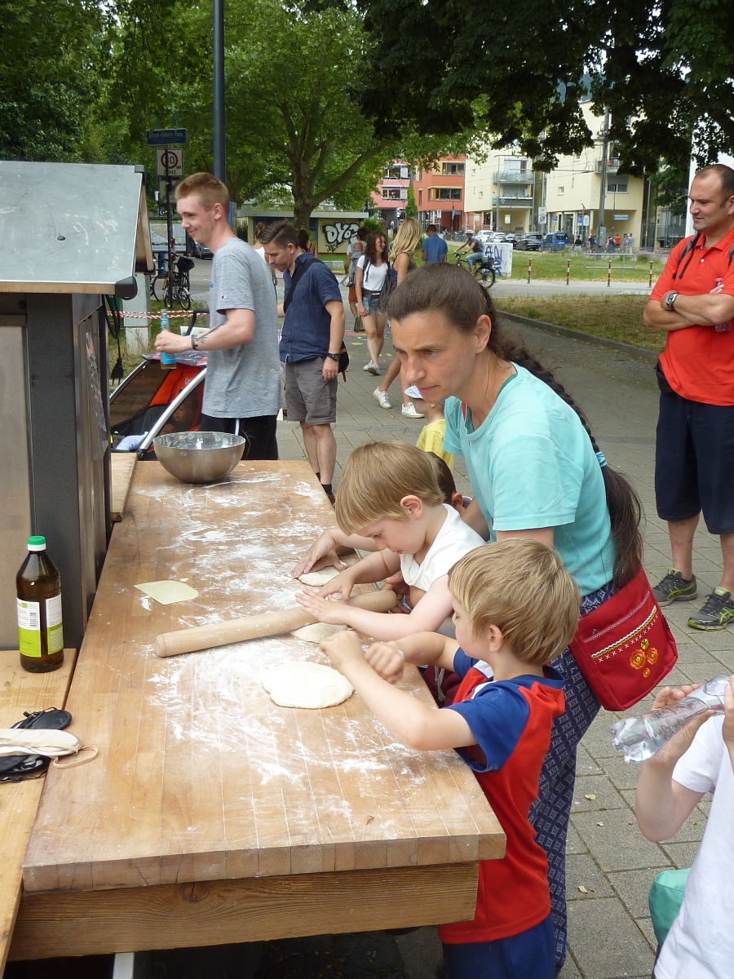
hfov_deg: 39.7
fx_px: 1018
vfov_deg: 51.4
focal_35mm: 36
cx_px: 367
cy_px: 490
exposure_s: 1/160
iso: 80
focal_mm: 5
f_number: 4
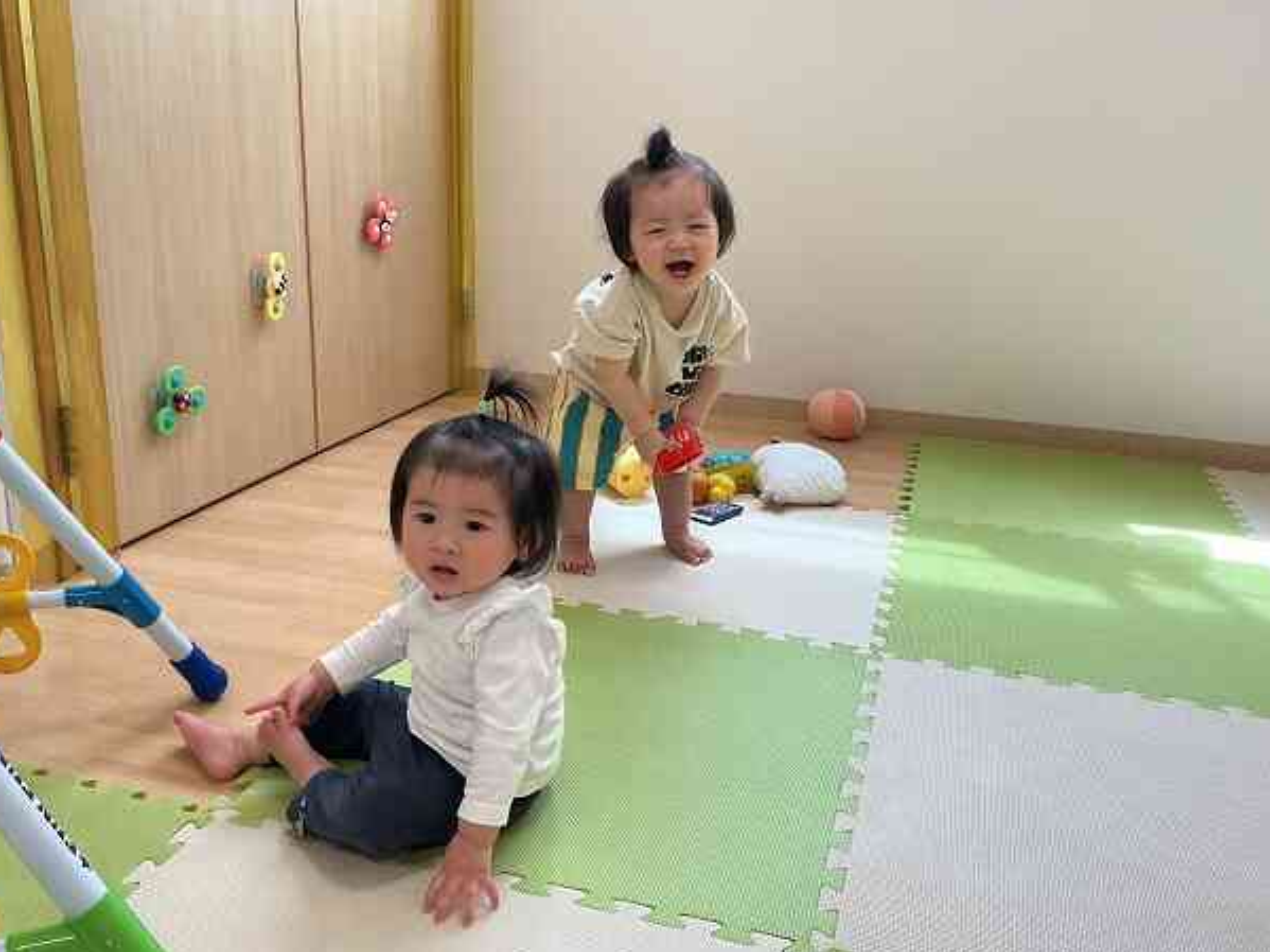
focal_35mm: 31
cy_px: 456
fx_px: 1137
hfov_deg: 58.3
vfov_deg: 45.4
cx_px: 615
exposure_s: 1/120
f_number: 1.8
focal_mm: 3
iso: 40
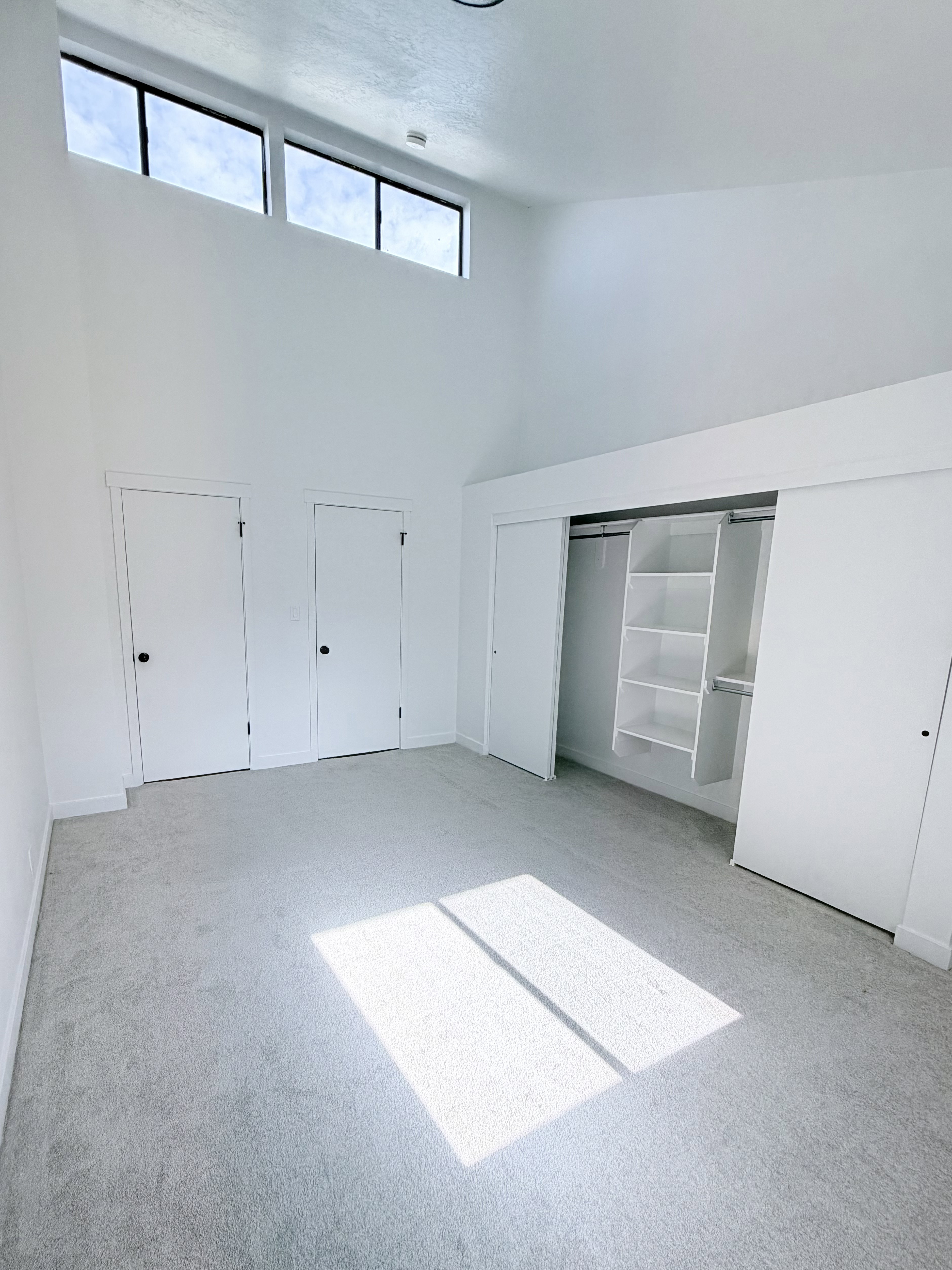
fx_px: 587
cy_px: 699
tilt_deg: -10.8
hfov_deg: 77.8
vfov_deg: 94.2
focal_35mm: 16
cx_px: 421
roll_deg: -0.5
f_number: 2.2
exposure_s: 1/235
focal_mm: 2.22
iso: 40
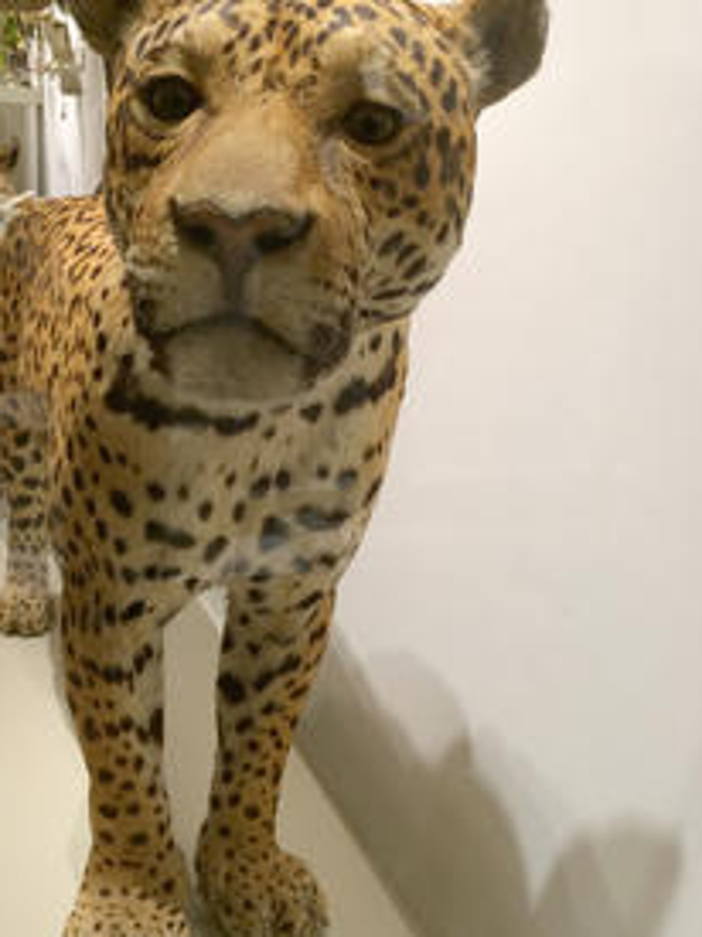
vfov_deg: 48.9
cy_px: 423
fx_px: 1028
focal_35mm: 38
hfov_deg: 37.6
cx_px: 286
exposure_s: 1/30
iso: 80
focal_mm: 4.15
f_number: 2.2
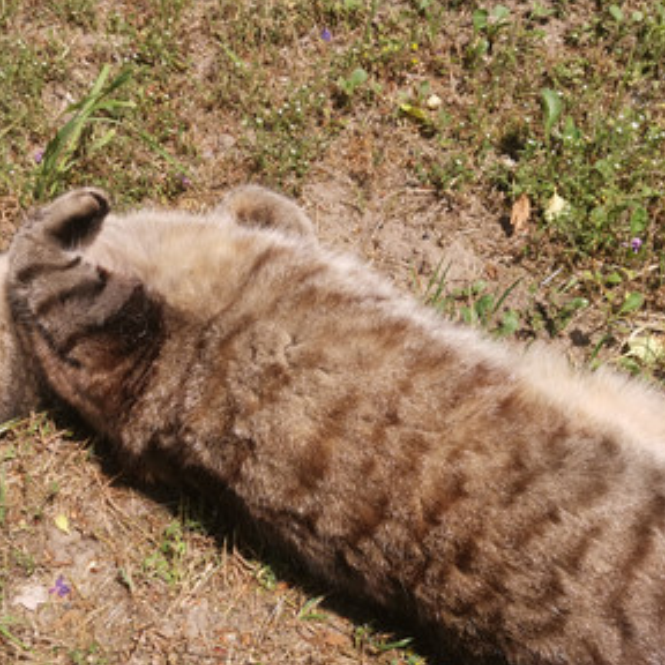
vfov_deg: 32.0
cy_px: 432
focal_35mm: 53
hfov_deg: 32.2
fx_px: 1152
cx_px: 293
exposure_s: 1/1661
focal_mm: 5.58
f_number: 1.8
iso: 50
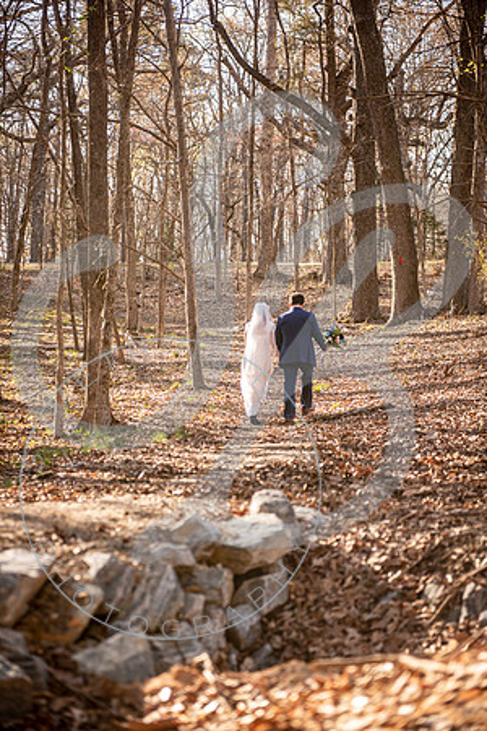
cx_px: 244
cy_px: 366
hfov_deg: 19.5
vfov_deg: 28.8
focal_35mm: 70
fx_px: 1420
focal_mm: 70
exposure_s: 1/125
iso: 100
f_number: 2.8
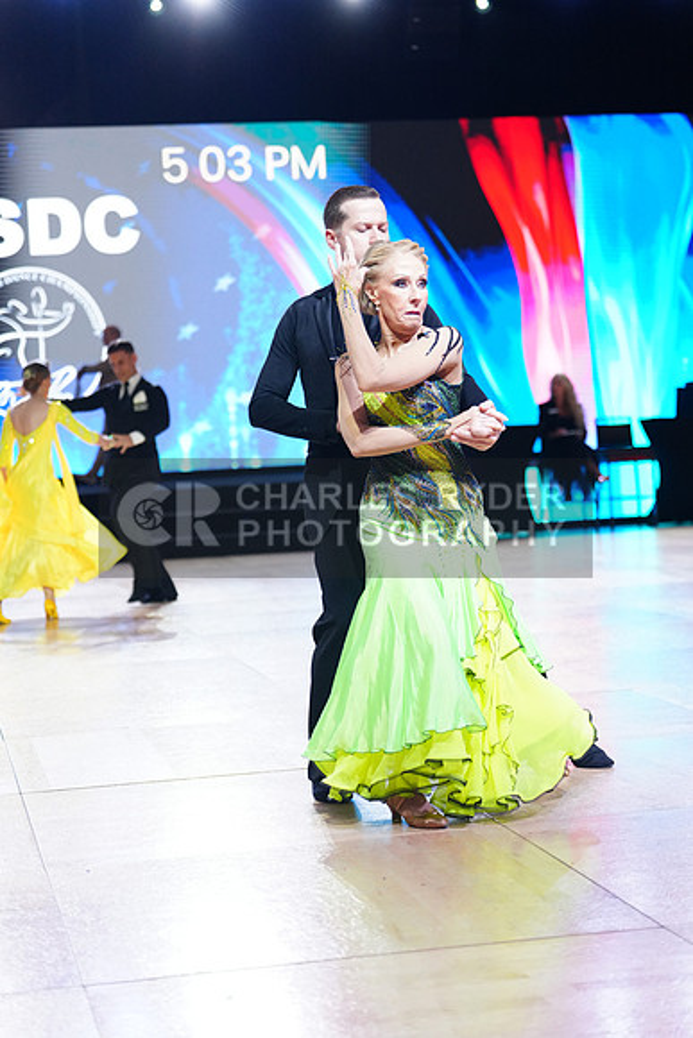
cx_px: 346
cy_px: 519
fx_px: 2020
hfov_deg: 19.5
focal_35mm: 70
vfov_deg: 28.8
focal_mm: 70
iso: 2000
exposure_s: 1/500
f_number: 2.8
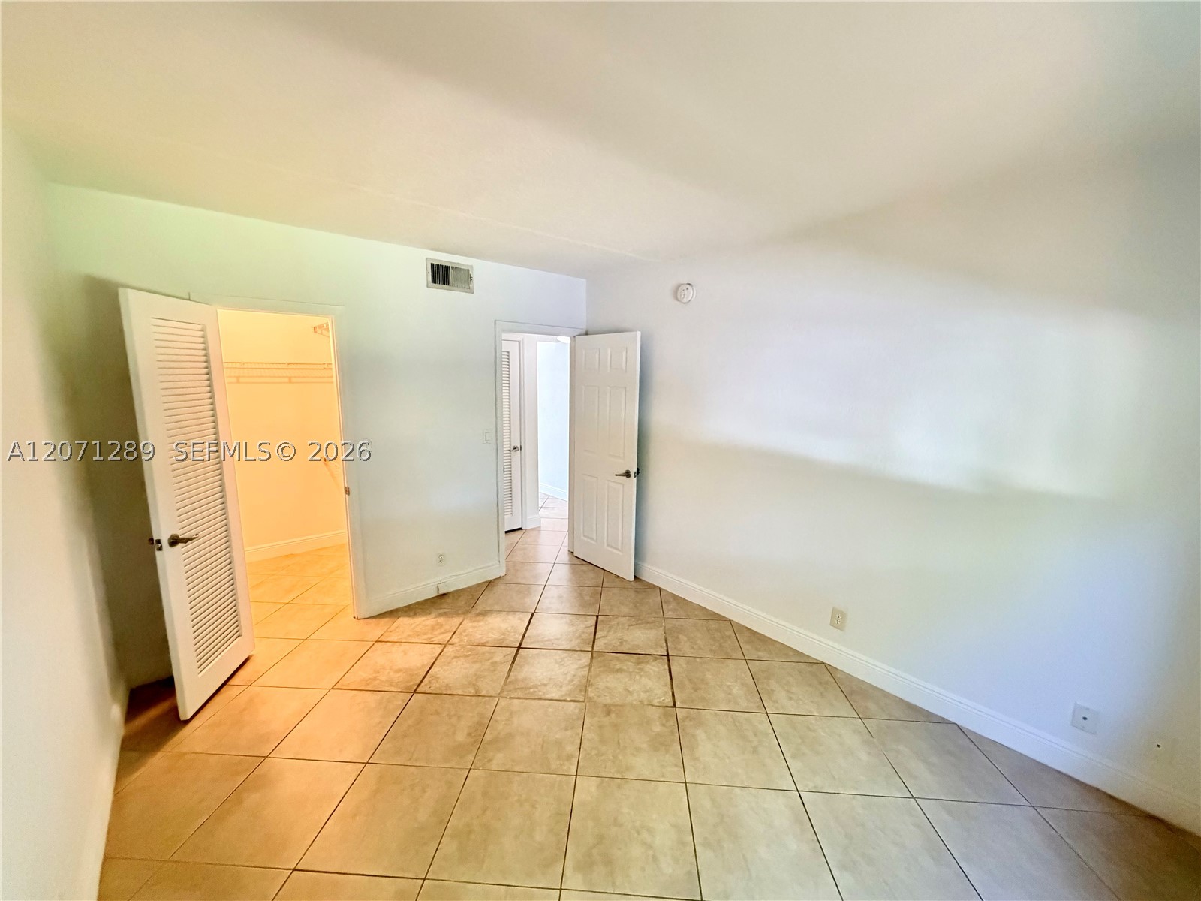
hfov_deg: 102.1
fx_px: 486
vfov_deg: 85.7
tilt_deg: -8.9
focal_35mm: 14
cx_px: 600
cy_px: 450
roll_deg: -0.4
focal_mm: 2.22
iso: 1000
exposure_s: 1/60
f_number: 2.2
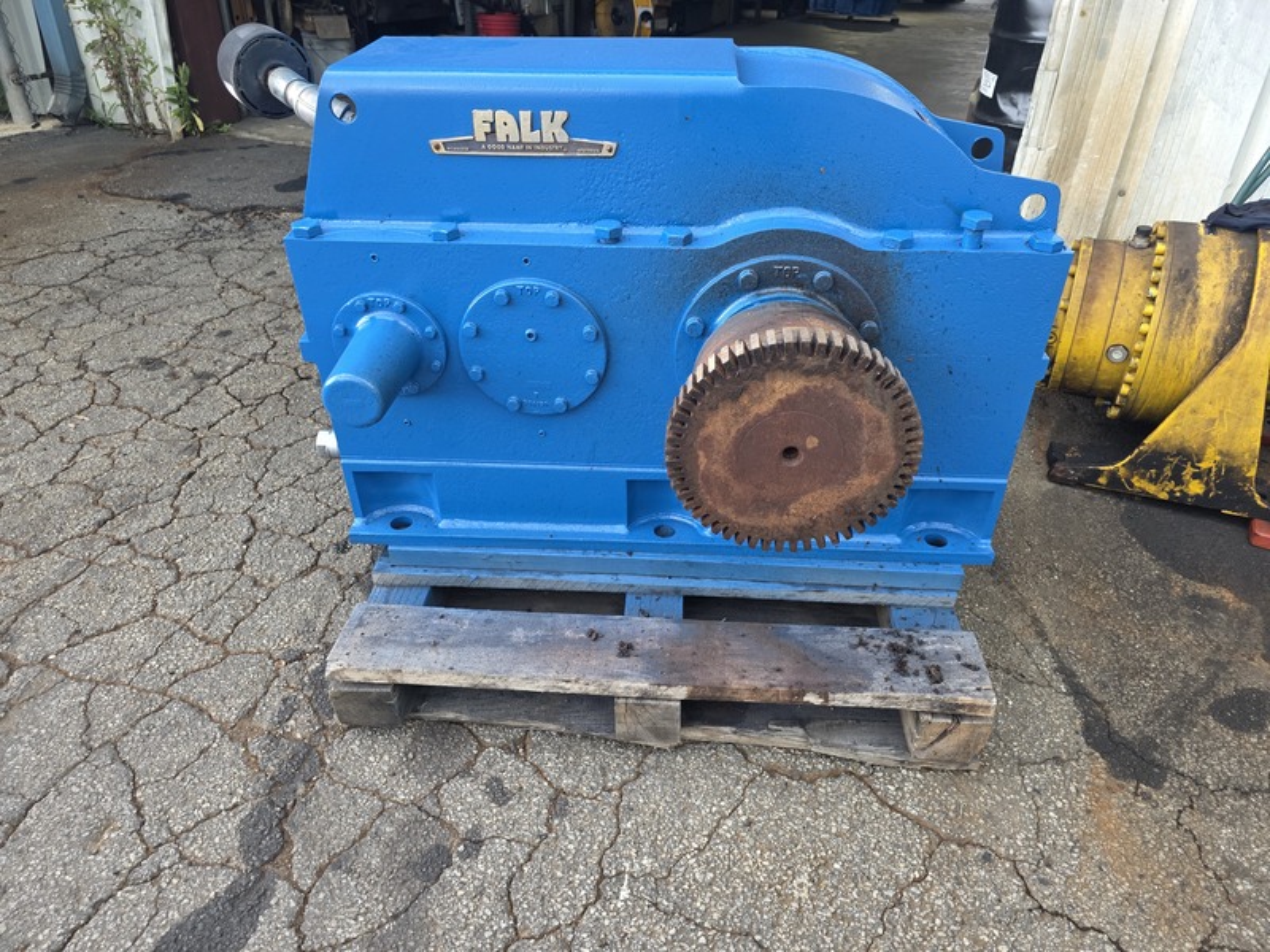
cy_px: 476
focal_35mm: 23
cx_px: 635
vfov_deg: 58.9
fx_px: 844
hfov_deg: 73.9
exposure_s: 1/120
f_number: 1.7
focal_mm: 6.3
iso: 100
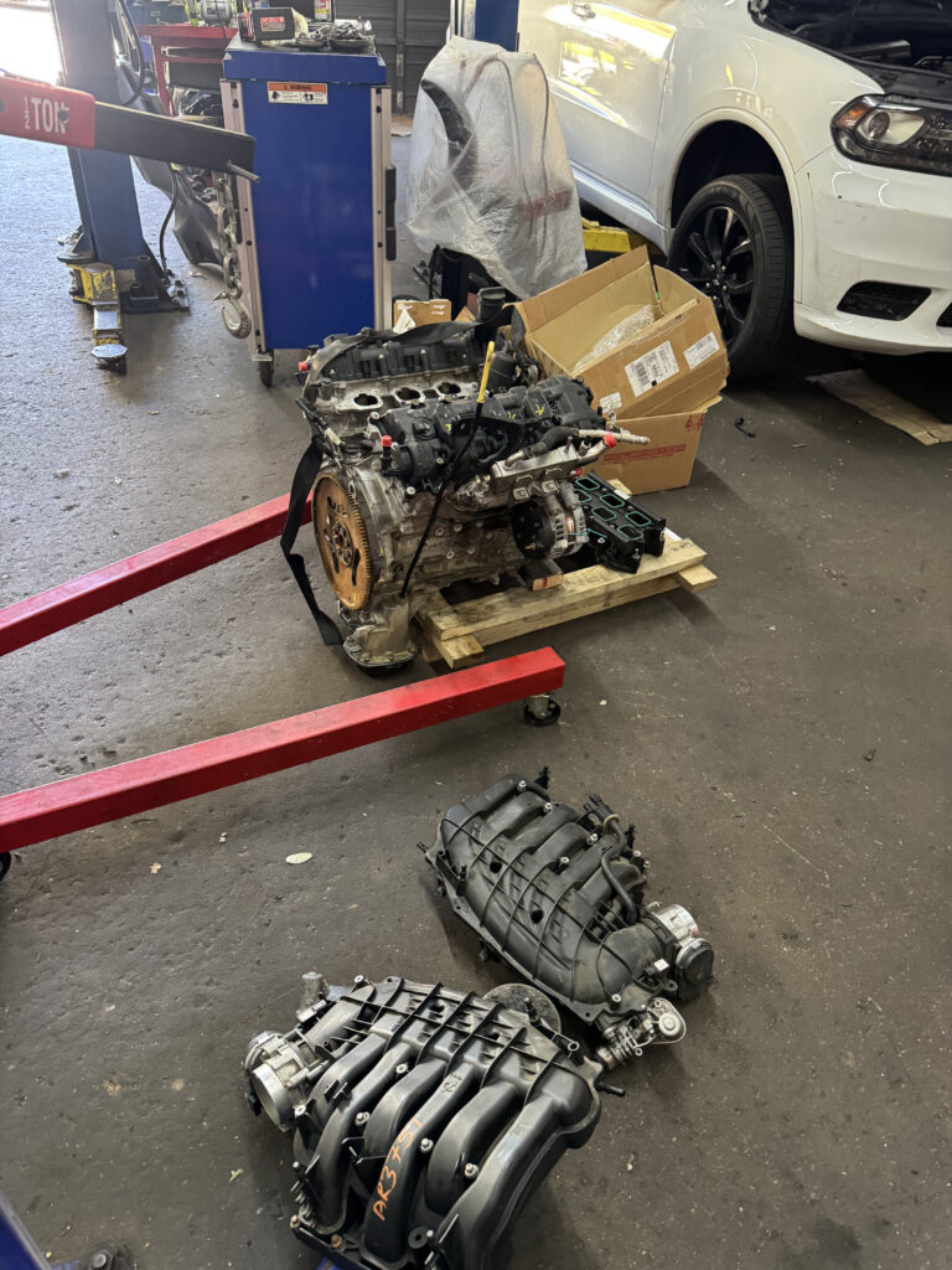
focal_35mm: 24
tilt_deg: -38.3
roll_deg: -3.5
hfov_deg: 56.8
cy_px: 635
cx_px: 476
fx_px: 880
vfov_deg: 71.6
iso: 640
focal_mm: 6.76
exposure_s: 1/60
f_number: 1.78
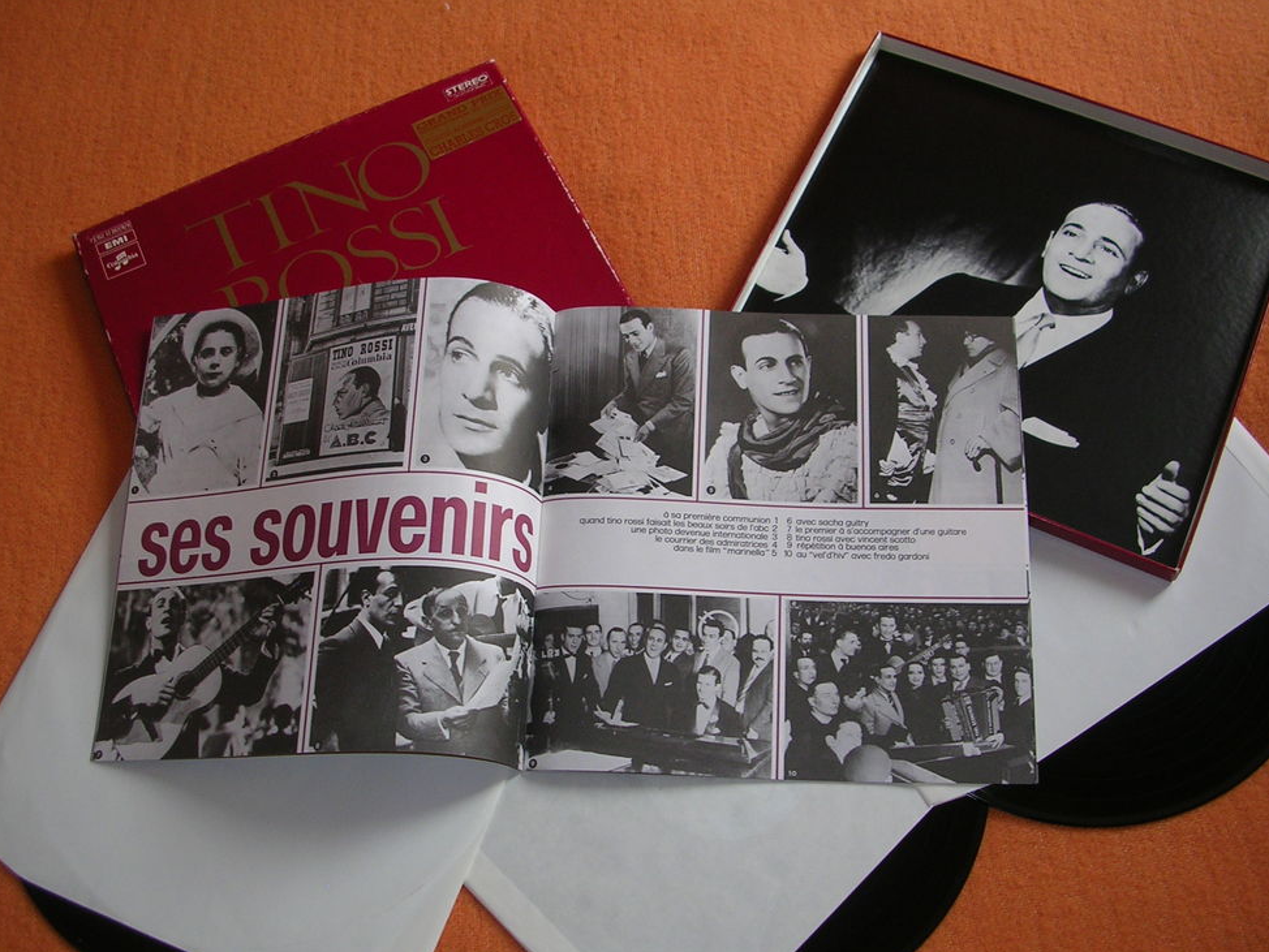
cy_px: 487
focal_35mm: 39
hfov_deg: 47.8
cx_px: 648
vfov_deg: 36.8
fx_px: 1430
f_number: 2.8
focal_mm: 5.8
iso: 50
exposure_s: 1/30
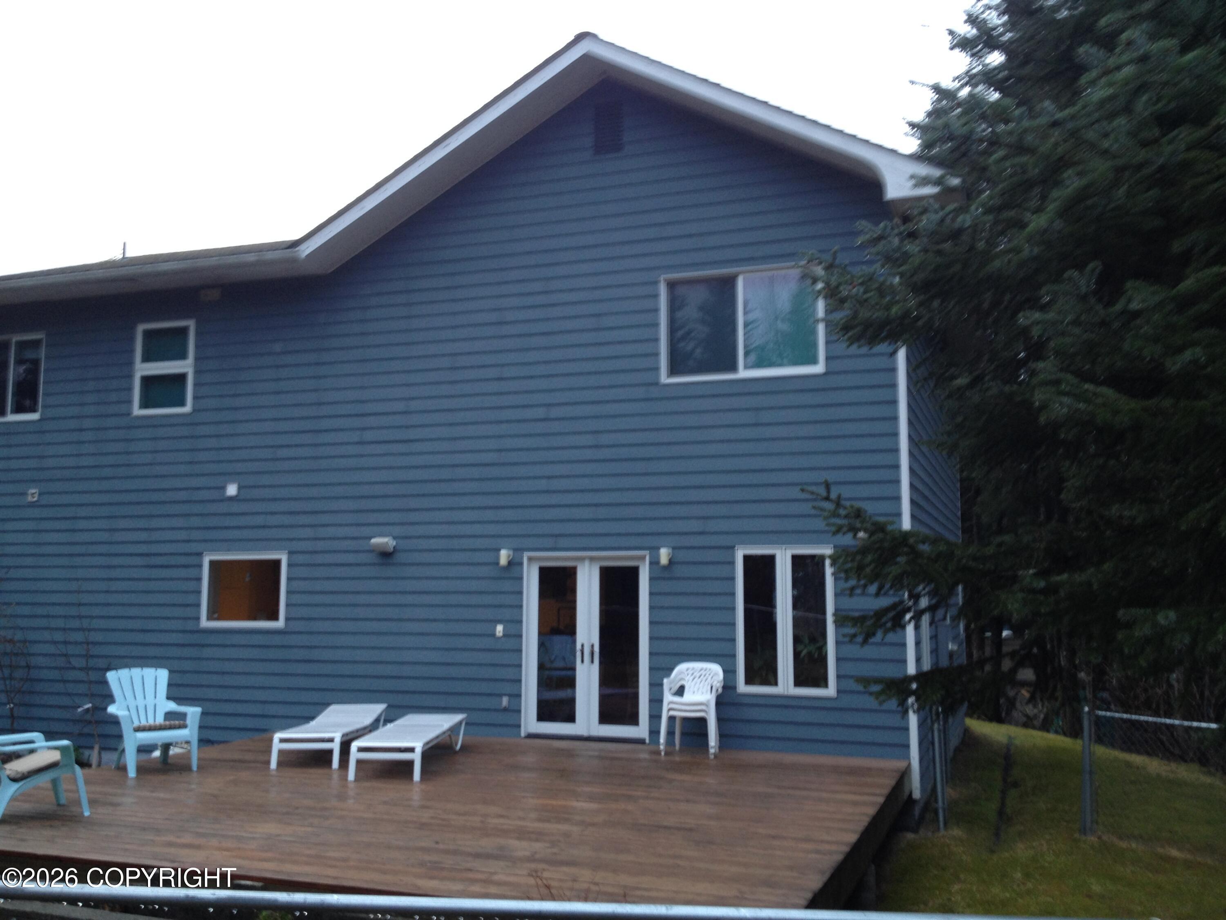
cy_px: 460
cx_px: 613
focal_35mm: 35
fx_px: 1240
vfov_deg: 40.7
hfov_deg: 52.6
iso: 64
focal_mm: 4.28
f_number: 2.4
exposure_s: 1/20
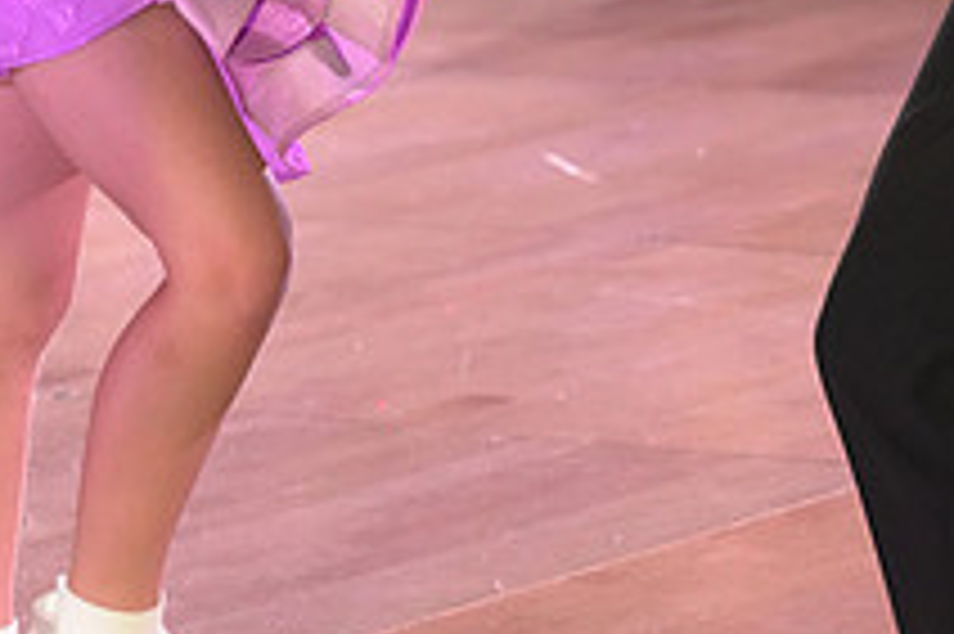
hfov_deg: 5.9
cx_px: 596
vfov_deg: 3.9
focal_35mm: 348
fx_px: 9215
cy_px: -238
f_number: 5.6
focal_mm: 127
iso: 5000
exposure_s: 1/320
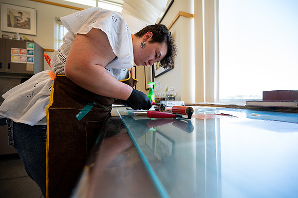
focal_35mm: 14
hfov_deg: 104.3
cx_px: 149
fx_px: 116
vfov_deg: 81.1
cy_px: 99
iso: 500
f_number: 4
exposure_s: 1/250
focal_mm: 14
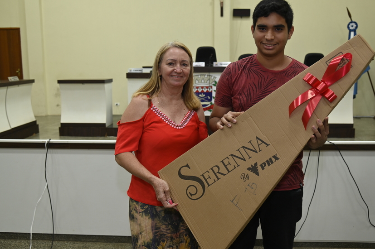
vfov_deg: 35.9
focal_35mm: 37
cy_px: 114
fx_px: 385
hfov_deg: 51.9
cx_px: 189
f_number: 4
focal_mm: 34
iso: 800
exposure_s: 1/60
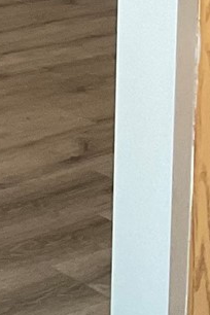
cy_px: -239
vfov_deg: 10.3
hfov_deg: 6.8
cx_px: -343
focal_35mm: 189
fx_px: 1654
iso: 80
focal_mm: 3
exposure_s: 1/60
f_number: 1.8
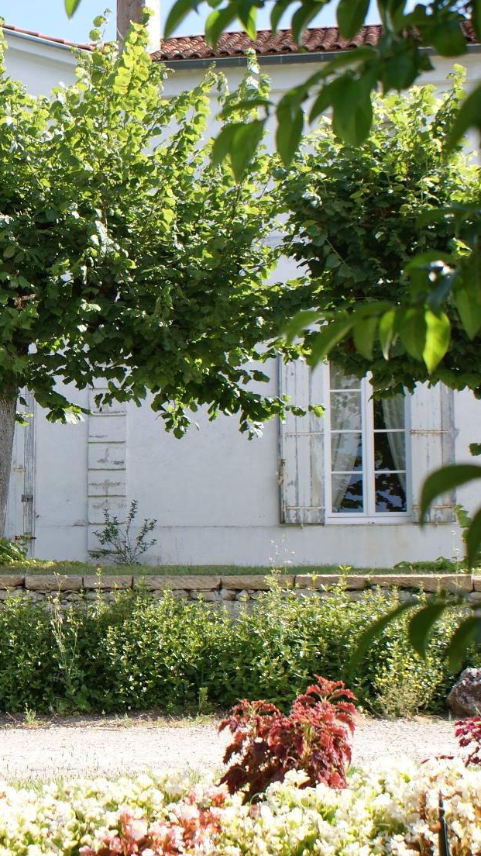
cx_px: -89
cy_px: 394
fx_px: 1859
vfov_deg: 25.9
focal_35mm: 82
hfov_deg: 14.3
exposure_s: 1/160
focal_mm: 30
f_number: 5.6
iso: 100
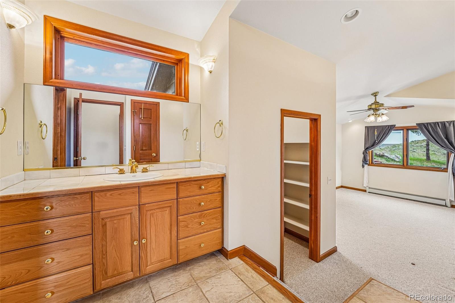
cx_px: 228
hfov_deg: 101.9
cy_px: 152
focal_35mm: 15
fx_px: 184
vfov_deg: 78.8
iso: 400
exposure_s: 1/25
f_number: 8
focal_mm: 14.6
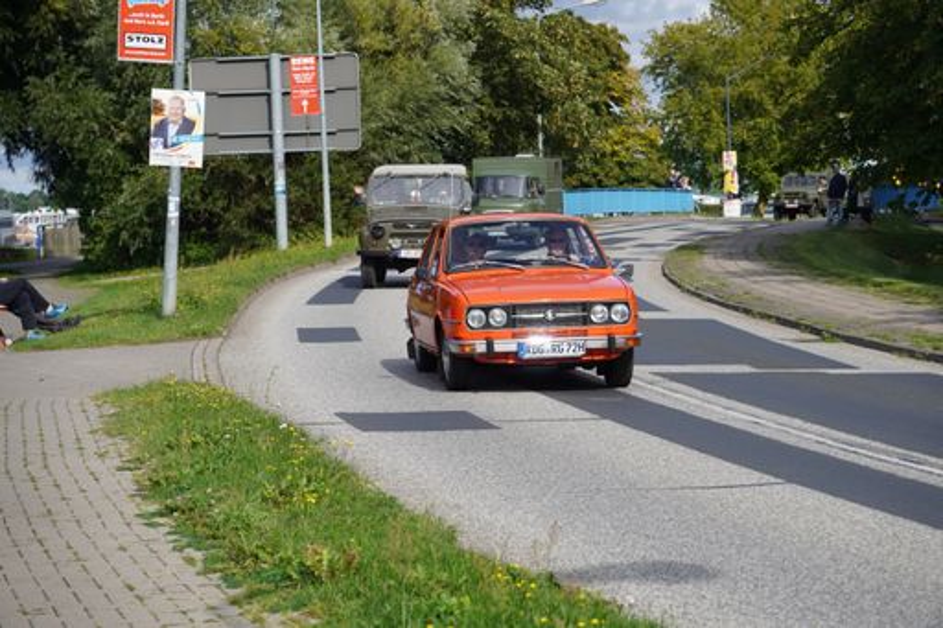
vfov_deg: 13.0
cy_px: 314
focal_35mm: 105
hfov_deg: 19.5
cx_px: 472
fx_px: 2749
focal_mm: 70
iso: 100
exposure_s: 1/800
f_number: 4.5
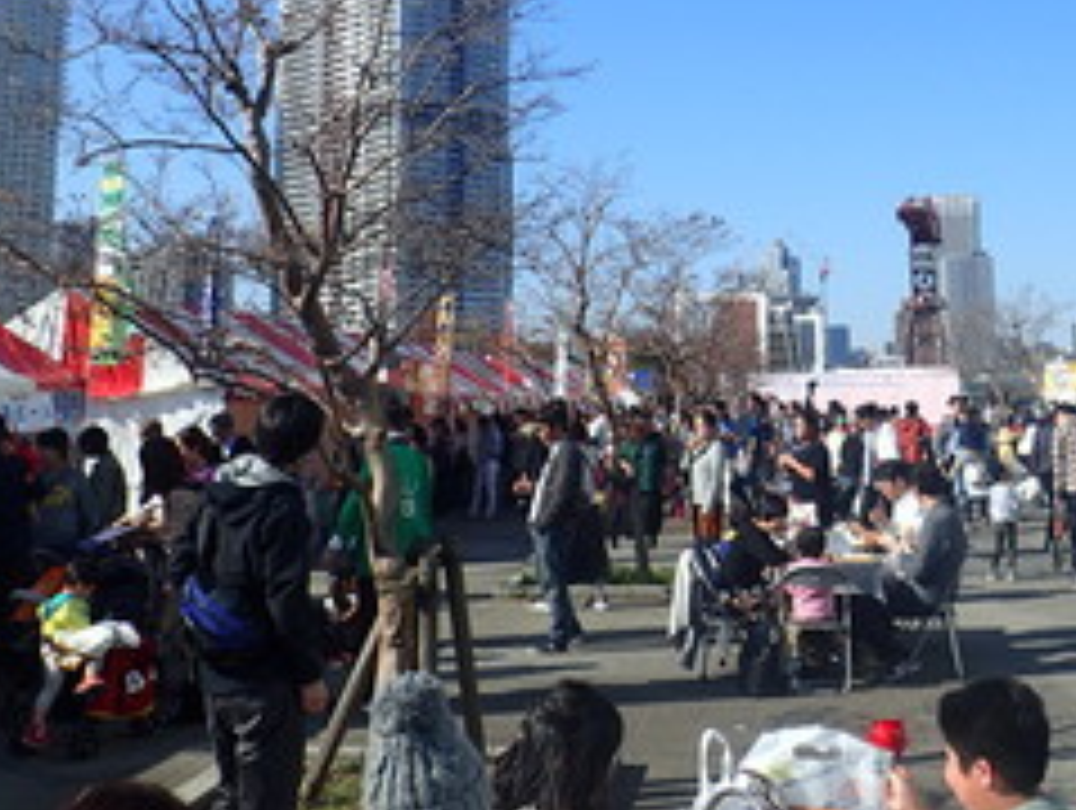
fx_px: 1463
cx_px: 725
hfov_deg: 39.8
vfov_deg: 30.3
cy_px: 171
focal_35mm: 47
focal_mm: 4.5
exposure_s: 1/200
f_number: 8
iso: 100
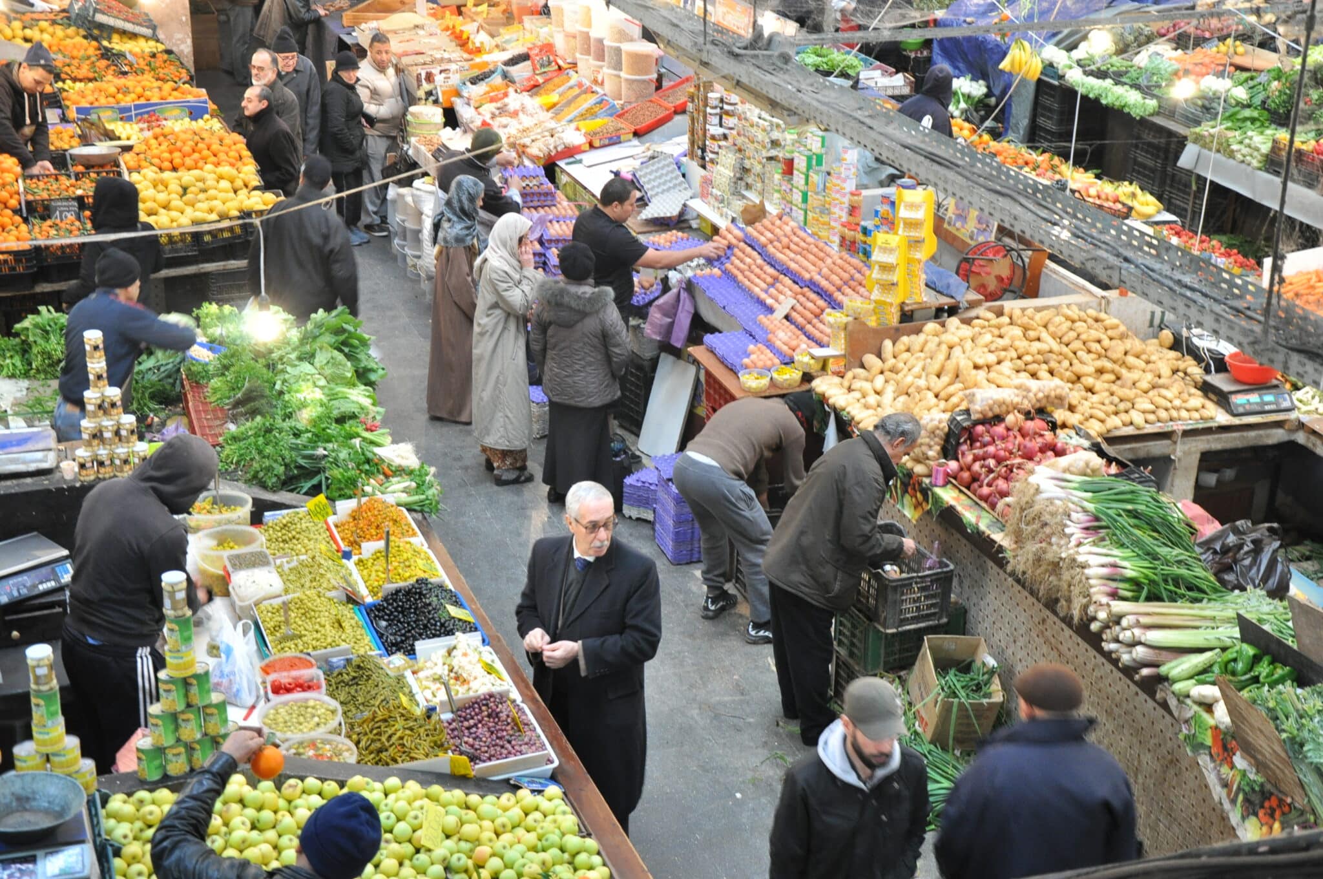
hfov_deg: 37.9
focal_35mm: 52
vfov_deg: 25.7
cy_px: 440
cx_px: 662
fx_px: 1927
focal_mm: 35
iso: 800
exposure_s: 1/25
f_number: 4.5
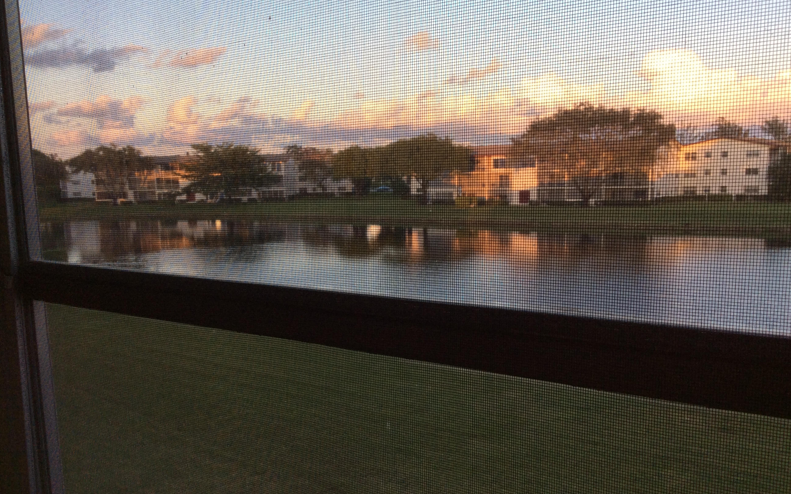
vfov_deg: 37.3
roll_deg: +0.9
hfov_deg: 56.7
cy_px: 262
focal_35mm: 34
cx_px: 396
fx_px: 733
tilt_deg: -8.5
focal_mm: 3.3
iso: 32
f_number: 2.4
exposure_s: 1/155
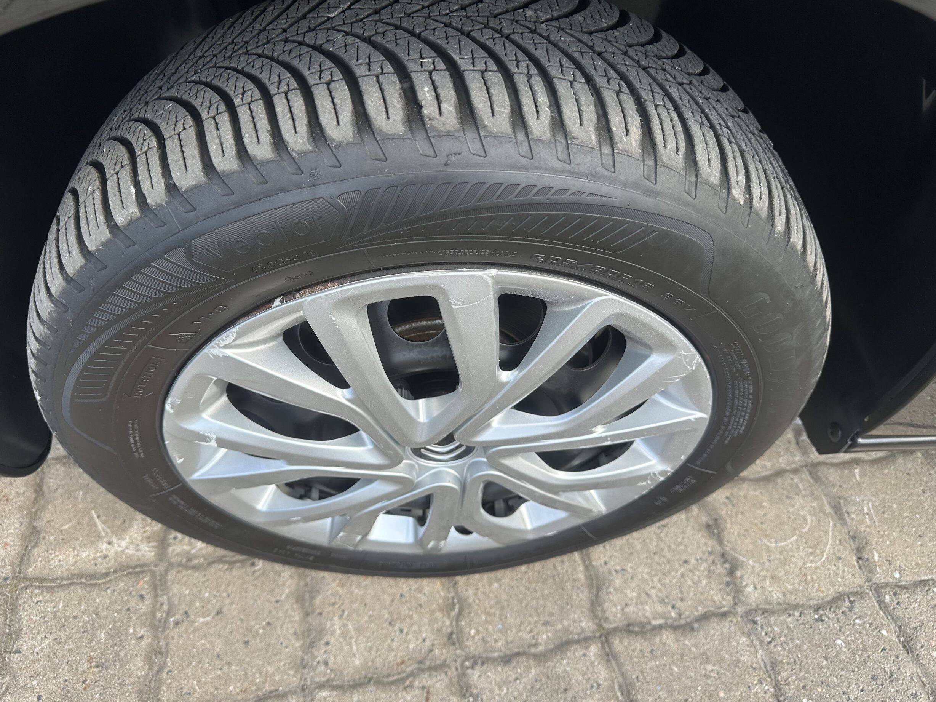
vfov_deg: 54.9
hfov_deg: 69.4
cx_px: 451
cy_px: 340
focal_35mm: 25
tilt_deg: -50.6
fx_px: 676
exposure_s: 1/439
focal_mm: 6.86
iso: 80
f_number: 1.78
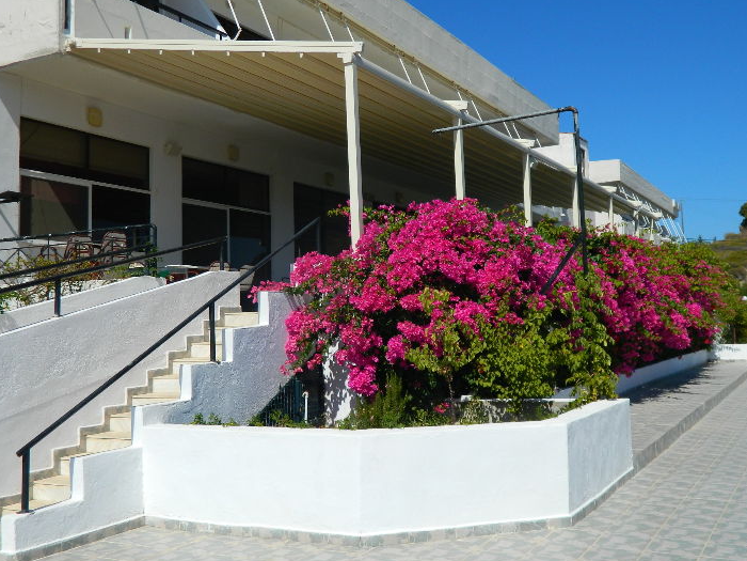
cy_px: 247
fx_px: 863
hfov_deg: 46.8
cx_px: 387
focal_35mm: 40
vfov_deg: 35.9
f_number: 9.4
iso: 80
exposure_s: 1/320
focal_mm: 6.2
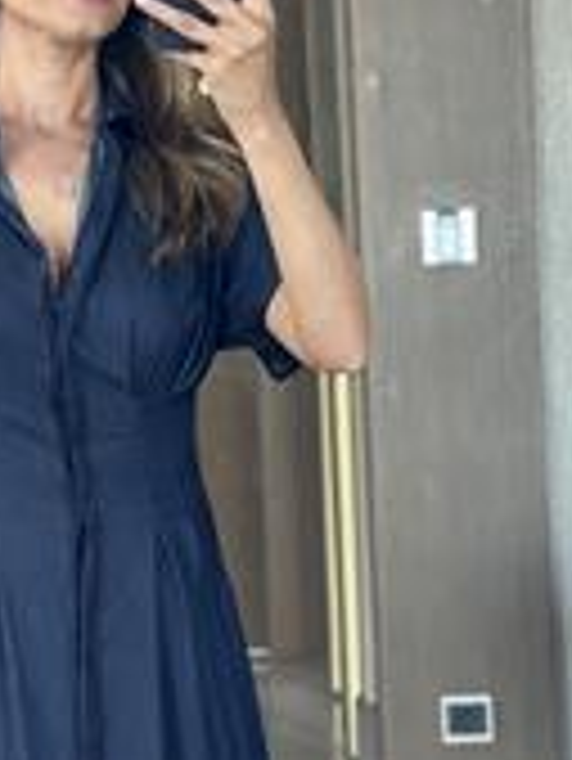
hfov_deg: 10.3
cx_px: 99
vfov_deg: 13.5
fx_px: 3169
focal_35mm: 144
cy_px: 738
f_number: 1.78
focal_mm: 6.86
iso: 125
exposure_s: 1/60
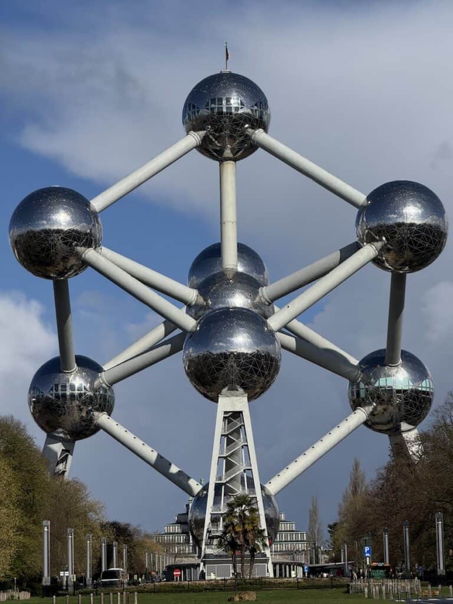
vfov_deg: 16.4
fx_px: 2094
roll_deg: +0.8
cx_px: 226
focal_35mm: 120
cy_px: 302
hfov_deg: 12.3
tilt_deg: +8.3
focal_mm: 15.66
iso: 50
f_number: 2.8
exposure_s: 1/4975
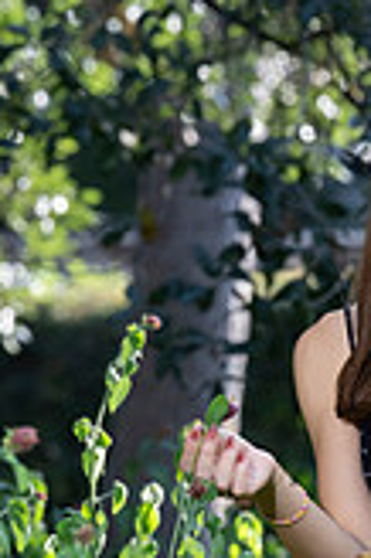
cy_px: 344
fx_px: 7667
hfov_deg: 2.8
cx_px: 480
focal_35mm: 495
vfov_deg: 4.2
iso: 640
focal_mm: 180
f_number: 8
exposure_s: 1/200
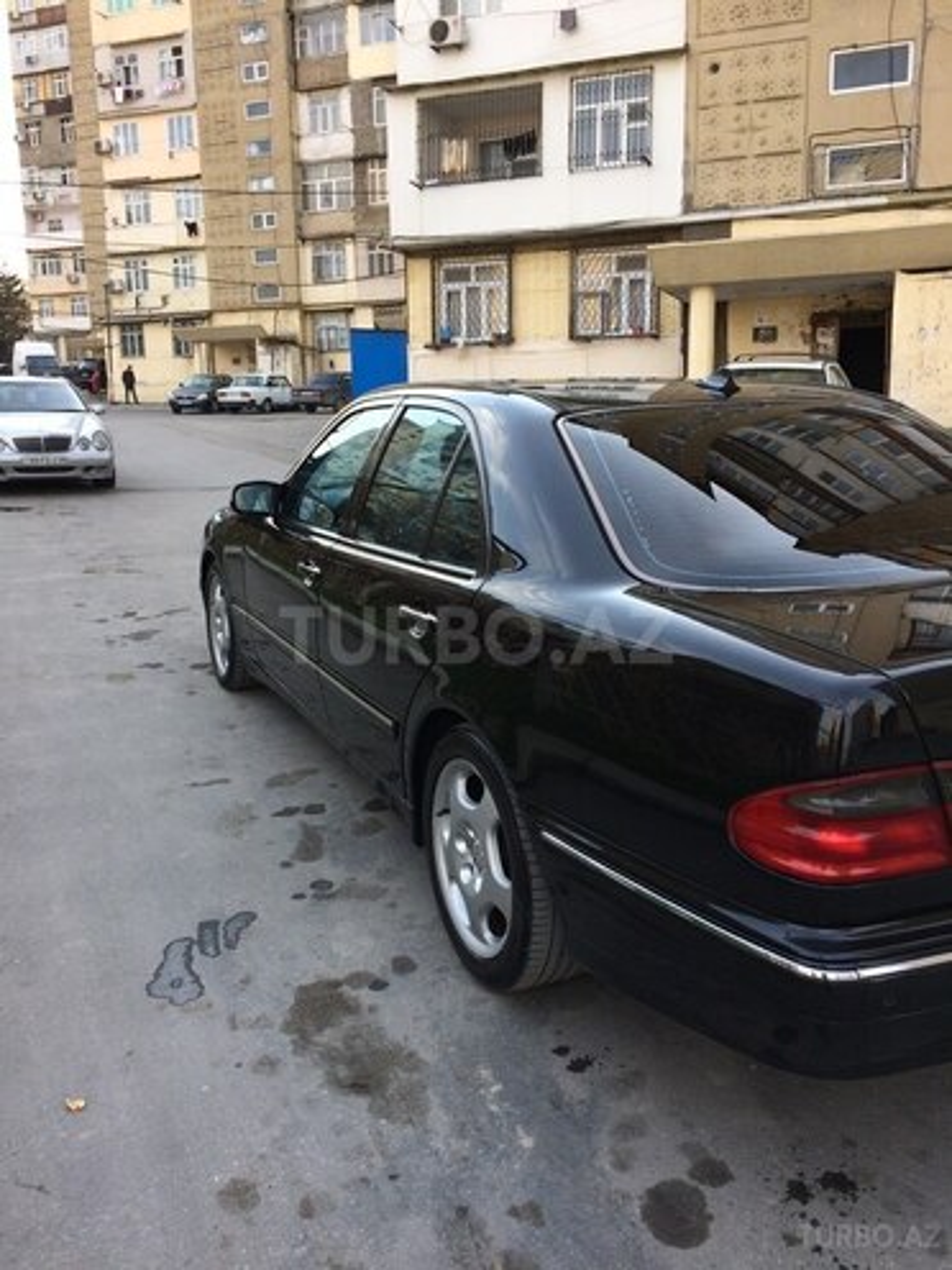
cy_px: 635
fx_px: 1063
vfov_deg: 61.7
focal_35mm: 29
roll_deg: +1.3
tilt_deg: -11.3
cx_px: 476
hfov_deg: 48.2
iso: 32
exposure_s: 1/471
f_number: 2.2
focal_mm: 4.15
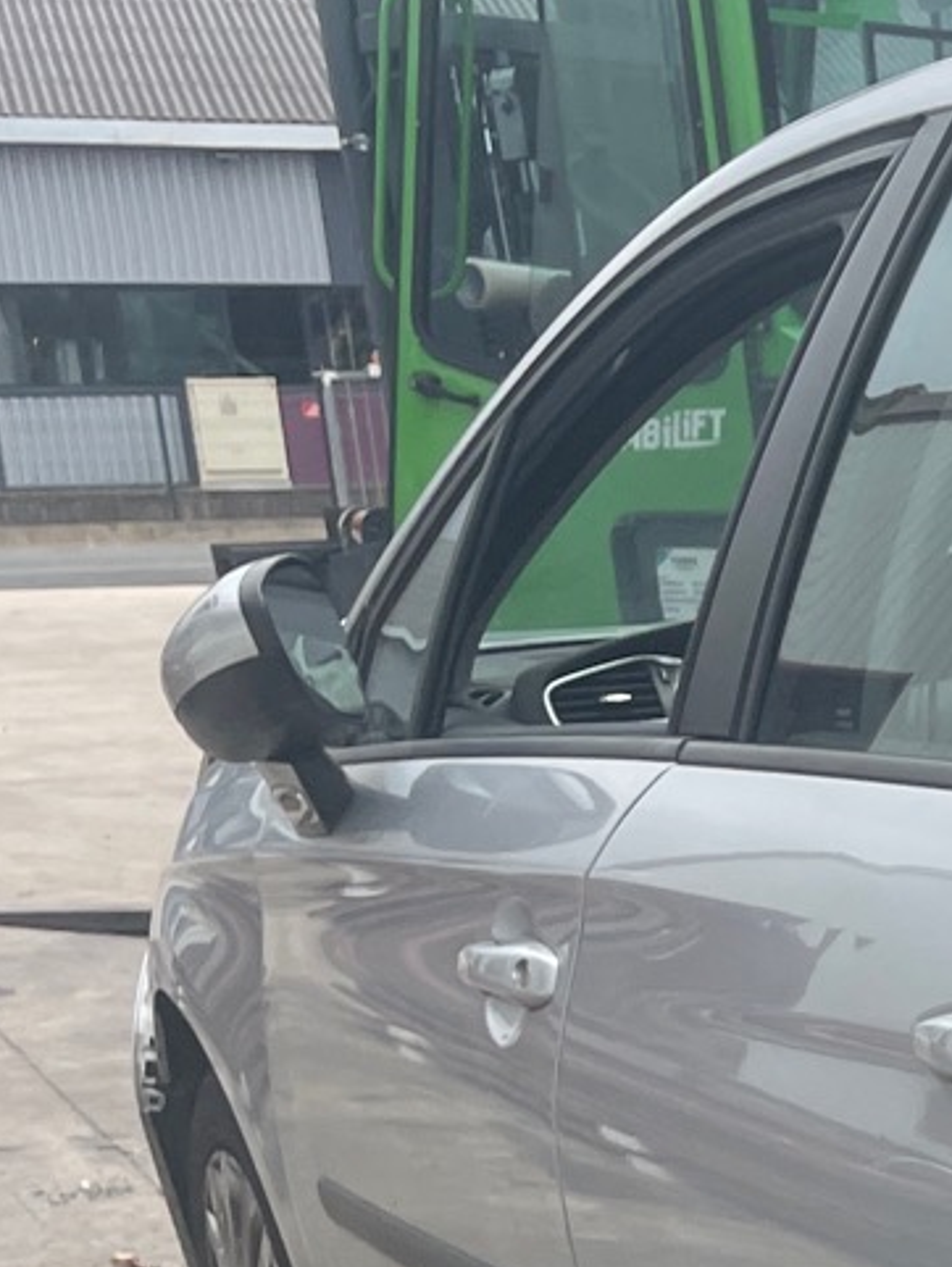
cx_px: 2225
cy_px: 1498
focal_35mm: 97
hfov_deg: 12.3
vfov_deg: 19.1
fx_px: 3554
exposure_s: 1/2747
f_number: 1.6
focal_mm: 4.2
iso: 32
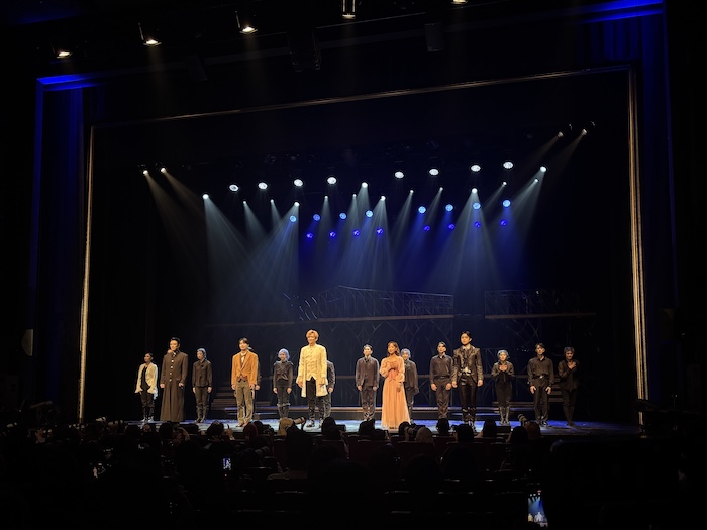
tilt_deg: +8.6
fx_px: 531
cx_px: 354
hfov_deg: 67.3
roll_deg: -1.4
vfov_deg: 53.1
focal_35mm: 26
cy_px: 265
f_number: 1.6
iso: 250
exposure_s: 1/60
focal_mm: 5.96
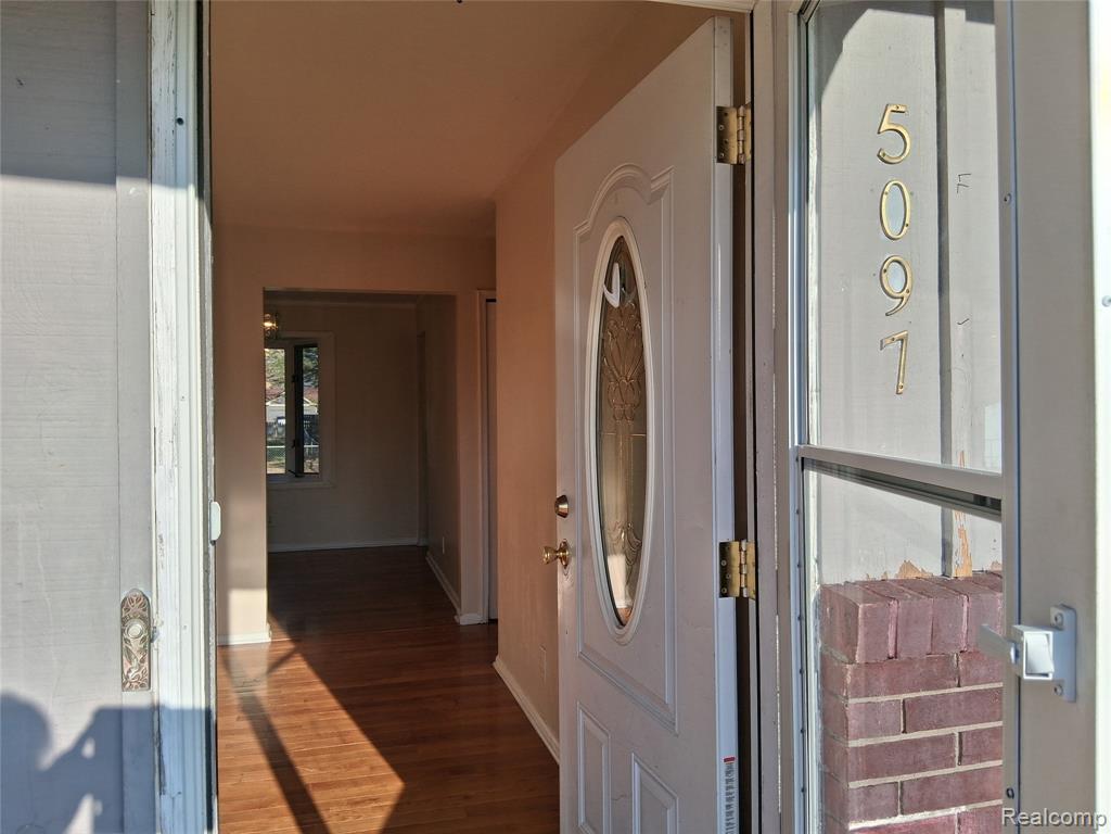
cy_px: 417
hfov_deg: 67.3
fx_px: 834
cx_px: 556
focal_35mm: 26
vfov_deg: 53.1
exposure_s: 1/588
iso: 25
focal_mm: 3.98
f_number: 1.8
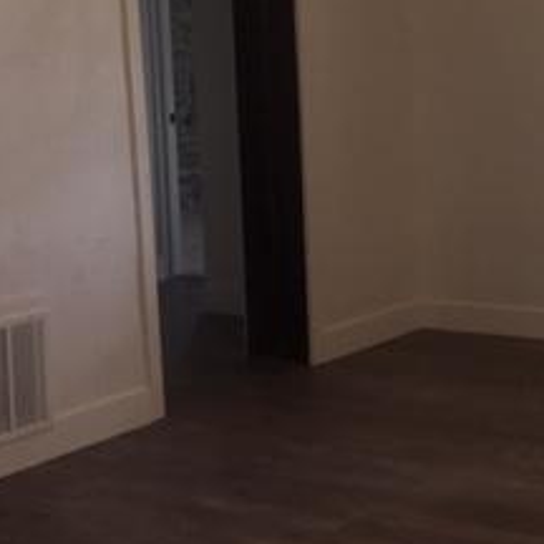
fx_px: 1351
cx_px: 675
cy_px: 133
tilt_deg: -5.4
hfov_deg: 21.0
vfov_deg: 22.5
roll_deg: +0.4
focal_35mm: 76
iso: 25
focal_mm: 4.15
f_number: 2.2
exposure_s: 1/30
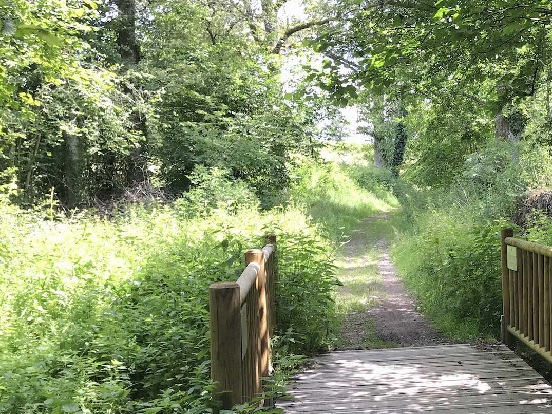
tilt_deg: -3.8
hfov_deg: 36.1
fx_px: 797
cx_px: 484
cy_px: 262
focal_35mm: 50
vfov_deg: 29.0
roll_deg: +0.5
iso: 20
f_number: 1.8
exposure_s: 1/177
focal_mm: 3.99
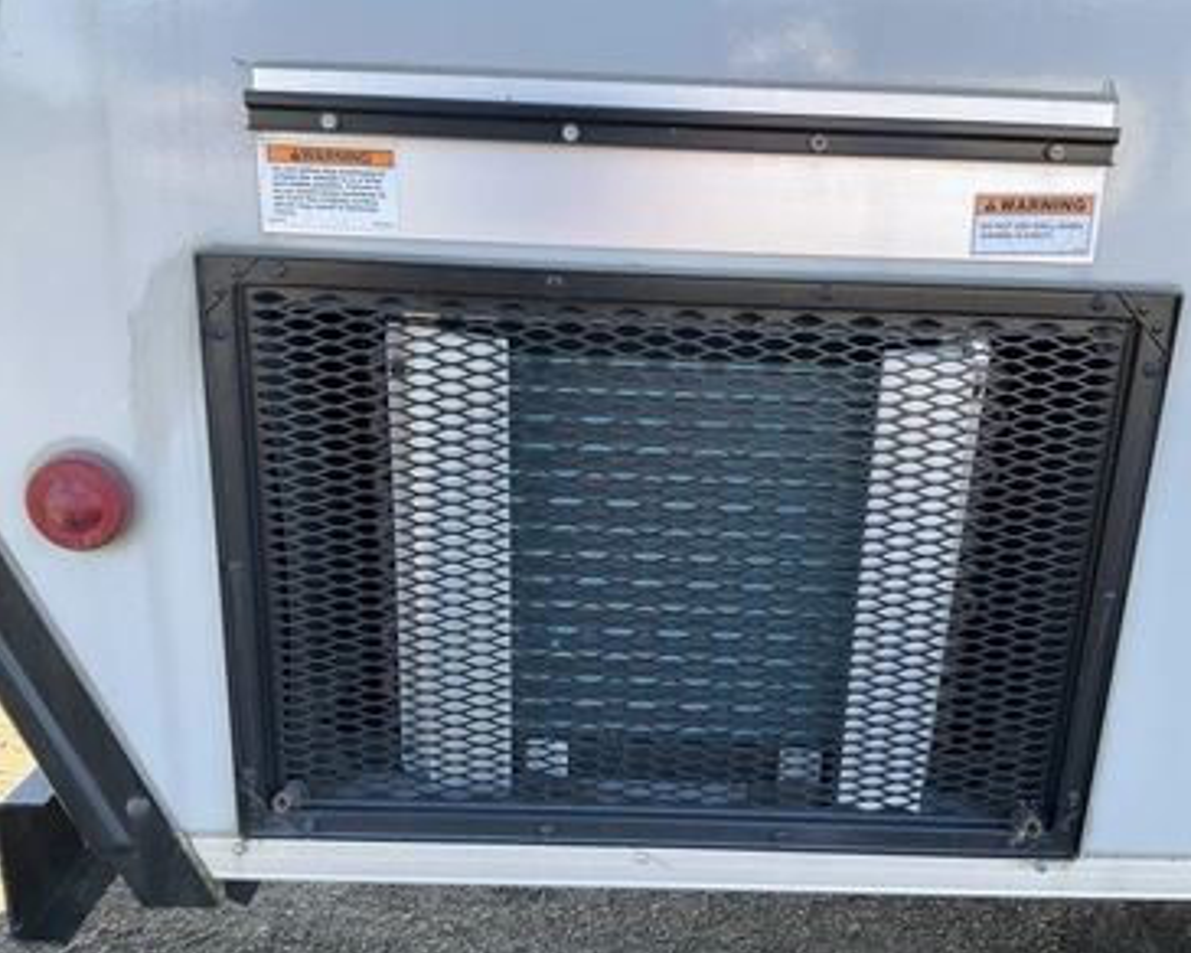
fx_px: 1093
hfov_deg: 57.1
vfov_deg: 47.1
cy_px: 486
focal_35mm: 31
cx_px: 649
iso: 16
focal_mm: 3
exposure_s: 1/126
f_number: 1.8
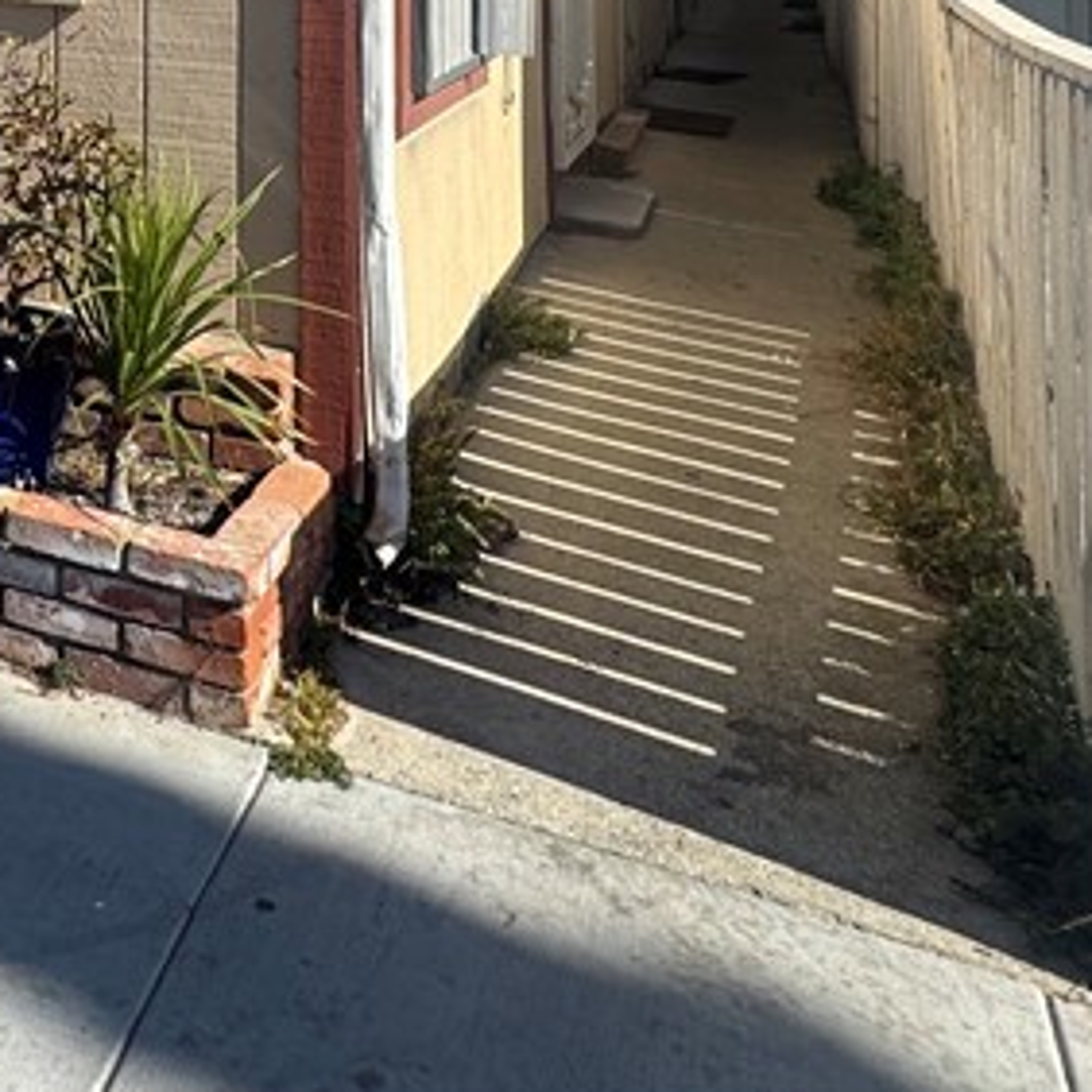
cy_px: -213
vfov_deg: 31.5
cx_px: -244
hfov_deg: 31.1
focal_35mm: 45
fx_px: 1606
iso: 50
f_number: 2.2
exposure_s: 1/1420
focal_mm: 2.22
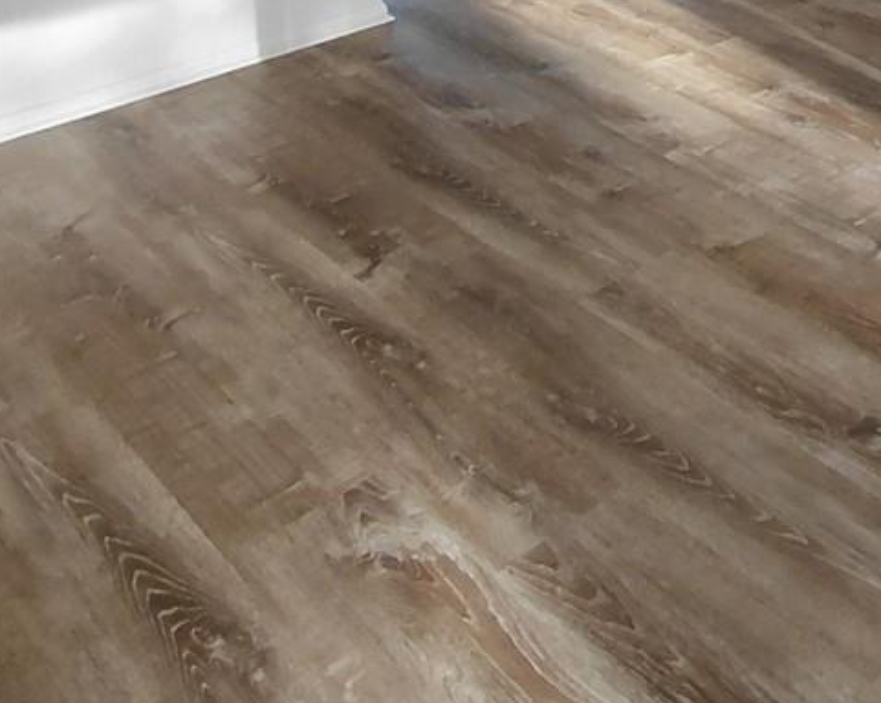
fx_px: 1355
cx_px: 910
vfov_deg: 23.7
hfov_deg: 32.7
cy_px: -328
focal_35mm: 52
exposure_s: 1/60
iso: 160
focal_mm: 1.64
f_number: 2.2
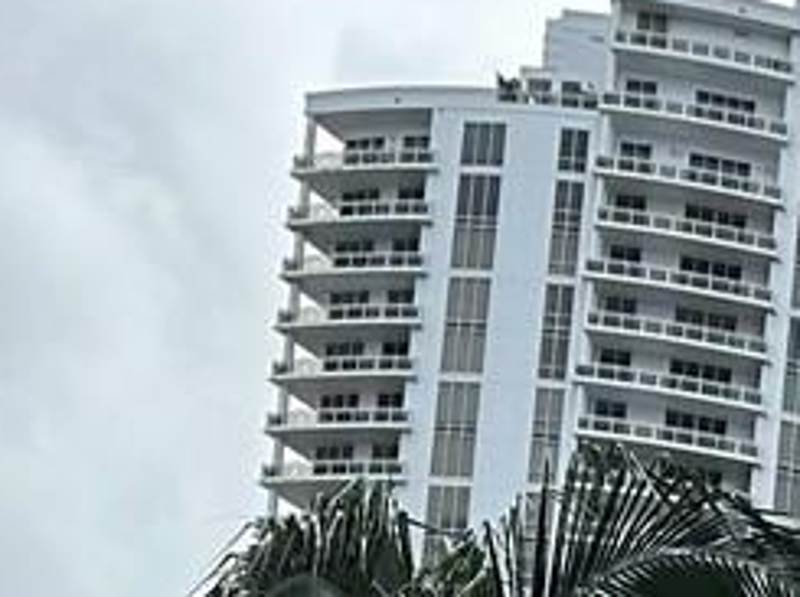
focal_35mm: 157
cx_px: 1806
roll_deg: -2.4
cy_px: 1700
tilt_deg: +4.6
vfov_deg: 8.2
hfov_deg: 11.0
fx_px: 3623
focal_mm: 6.86
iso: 80
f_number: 1.78
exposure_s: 1/3597
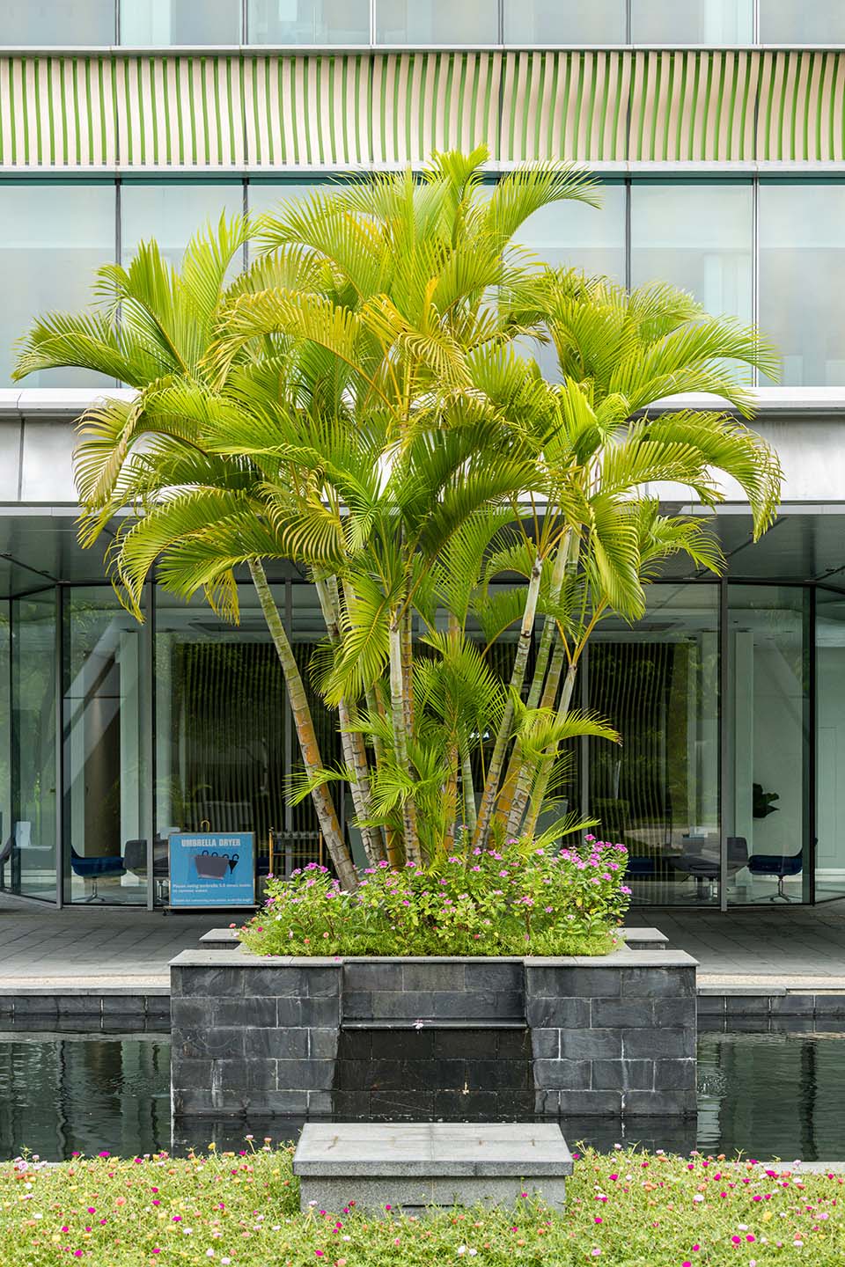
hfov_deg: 19.5
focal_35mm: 70
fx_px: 2464
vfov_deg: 28.8
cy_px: 634
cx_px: 422
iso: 720
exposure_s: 1/250
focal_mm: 70
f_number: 8
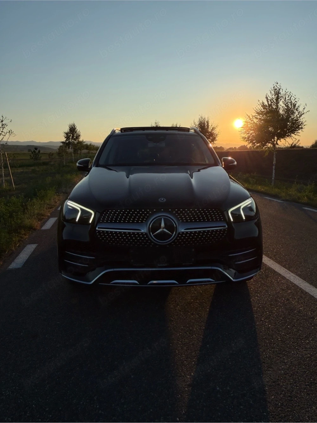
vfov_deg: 71.6
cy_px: 212
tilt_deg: -10.9
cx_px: 158
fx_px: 293
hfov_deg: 56.8
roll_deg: -0.2
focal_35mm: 24
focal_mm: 2.22
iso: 16
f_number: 2.2
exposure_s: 1/1445
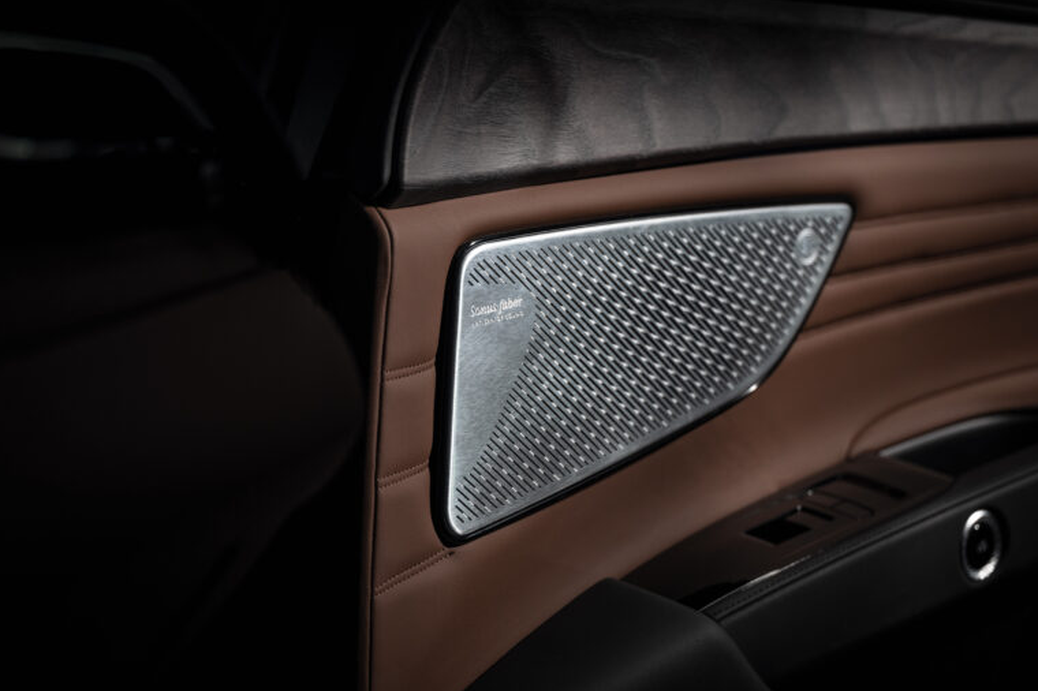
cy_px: 344
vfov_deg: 15.0
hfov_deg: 22.4
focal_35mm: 91
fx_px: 2623
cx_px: 519
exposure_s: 1/15
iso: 200
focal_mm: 90
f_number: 4
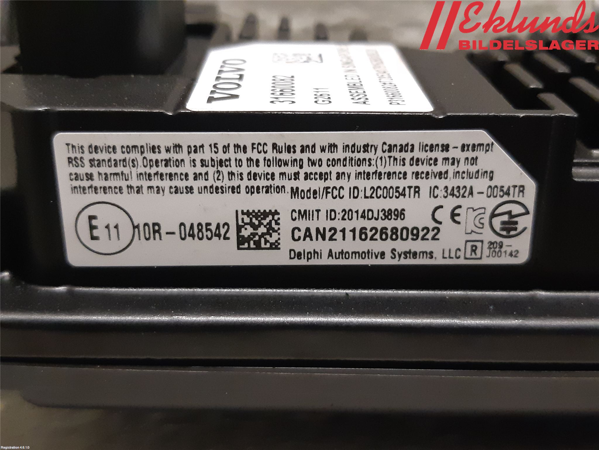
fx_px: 450
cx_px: 300
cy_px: 225
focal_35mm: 26
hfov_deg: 67.3
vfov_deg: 53.1
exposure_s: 1/50
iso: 320
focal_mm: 3.93
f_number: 1.7
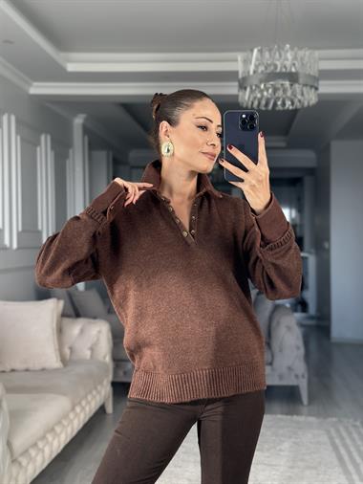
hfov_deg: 30.3
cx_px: 182
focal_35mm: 48
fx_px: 671
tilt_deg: -18.7
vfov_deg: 39.6
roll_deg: +0.8
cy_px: 242
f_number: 1.78
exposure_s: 1/223
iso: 80
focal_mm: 6.86
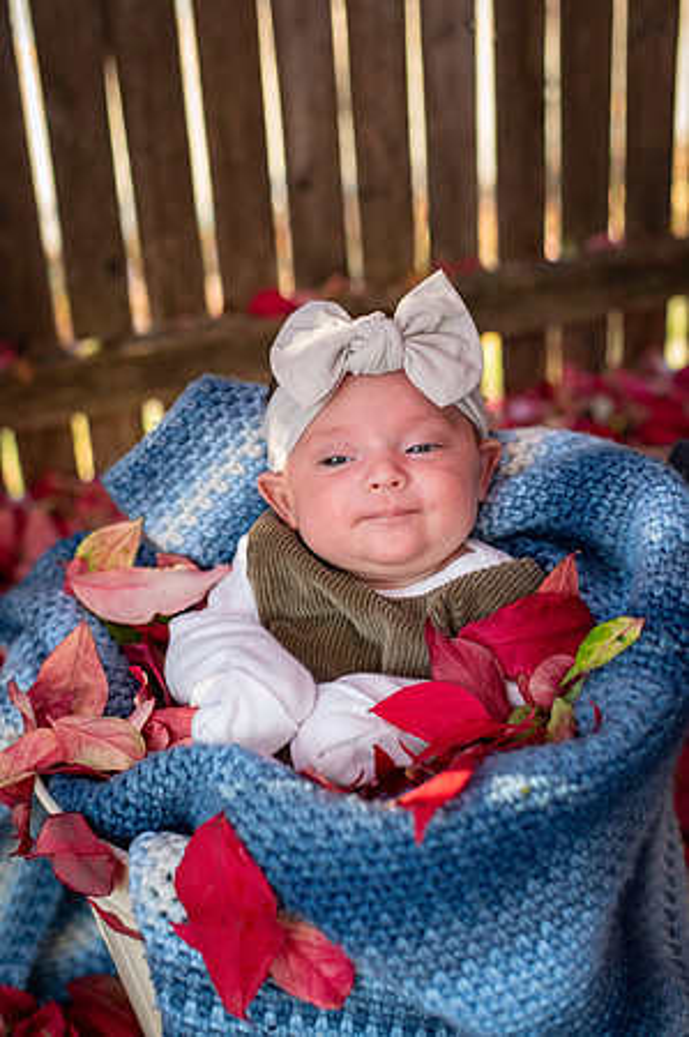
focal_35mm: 50
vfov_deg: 39.6
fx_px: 1439
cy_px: 518
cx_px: 344
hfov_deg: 26.9
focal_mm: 50
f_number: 3.2
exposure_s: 1/1600
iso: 3200
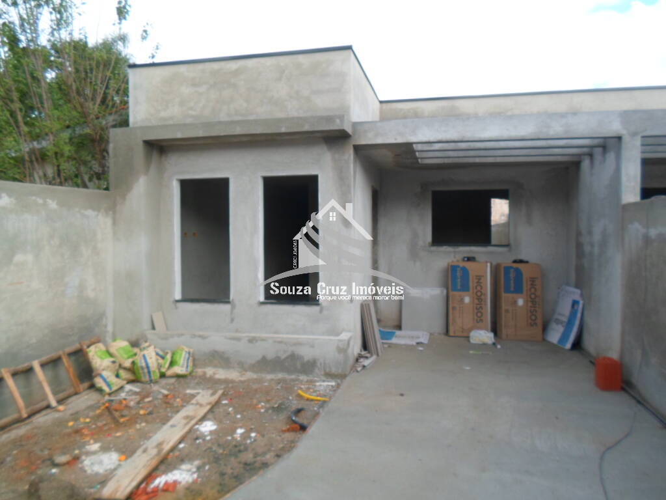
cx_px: 333
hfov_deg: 69.4
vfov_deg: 54.9
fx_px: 481
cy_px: 250
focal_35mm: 25
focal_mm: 4.5
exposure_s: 1/500
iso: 80
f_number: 2.5
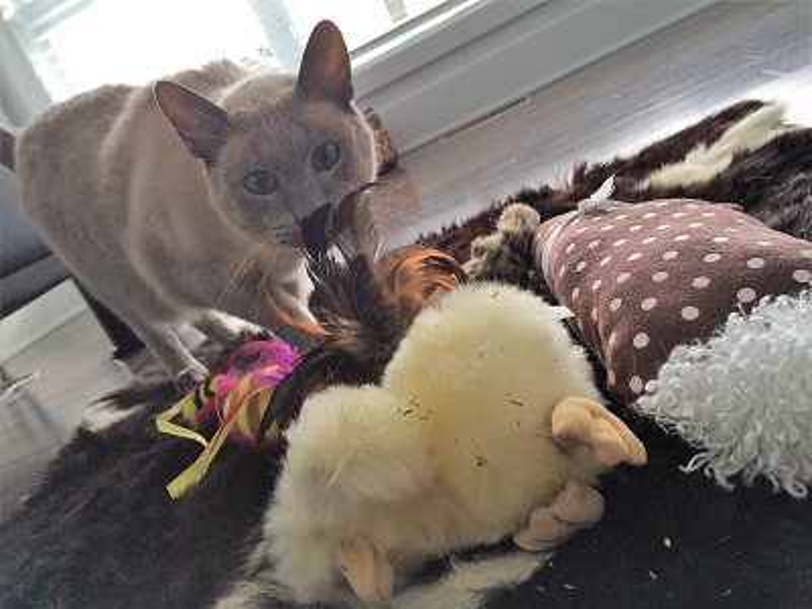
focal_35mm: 29
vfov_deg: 48.2
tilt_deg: -15.4
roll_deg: +27.5
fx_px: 680
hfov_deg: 61.7
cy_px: 304
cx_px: 406
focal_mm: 4.15
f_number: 2.2
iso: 40
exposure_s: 1/120
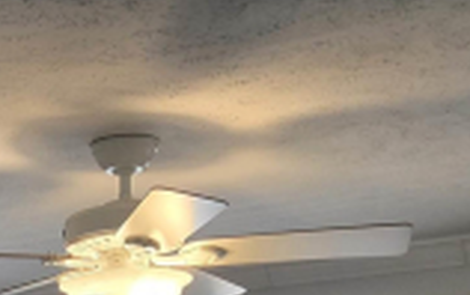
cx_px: -40
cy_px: 715
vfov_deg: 10.8
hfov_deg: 19.4
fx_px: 1320
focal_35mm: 103
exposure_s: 1/120
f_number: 1.8
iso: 100
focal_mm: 5.4
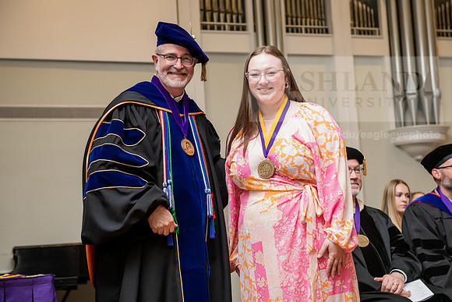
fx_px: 879
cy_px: 151
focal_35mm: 70
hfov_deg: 28.8
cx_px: 226
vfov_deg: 19.5
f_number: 4.5
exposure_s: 1/200
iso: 1600
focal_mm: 70
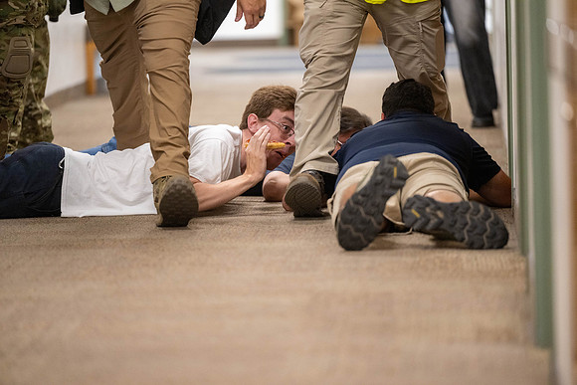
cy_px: 192
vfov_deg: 6.9
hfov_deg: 10.3
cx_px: 288
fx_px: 3206
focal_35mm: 200
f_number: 2.8
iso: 2000
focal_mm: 200
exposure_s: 1/500
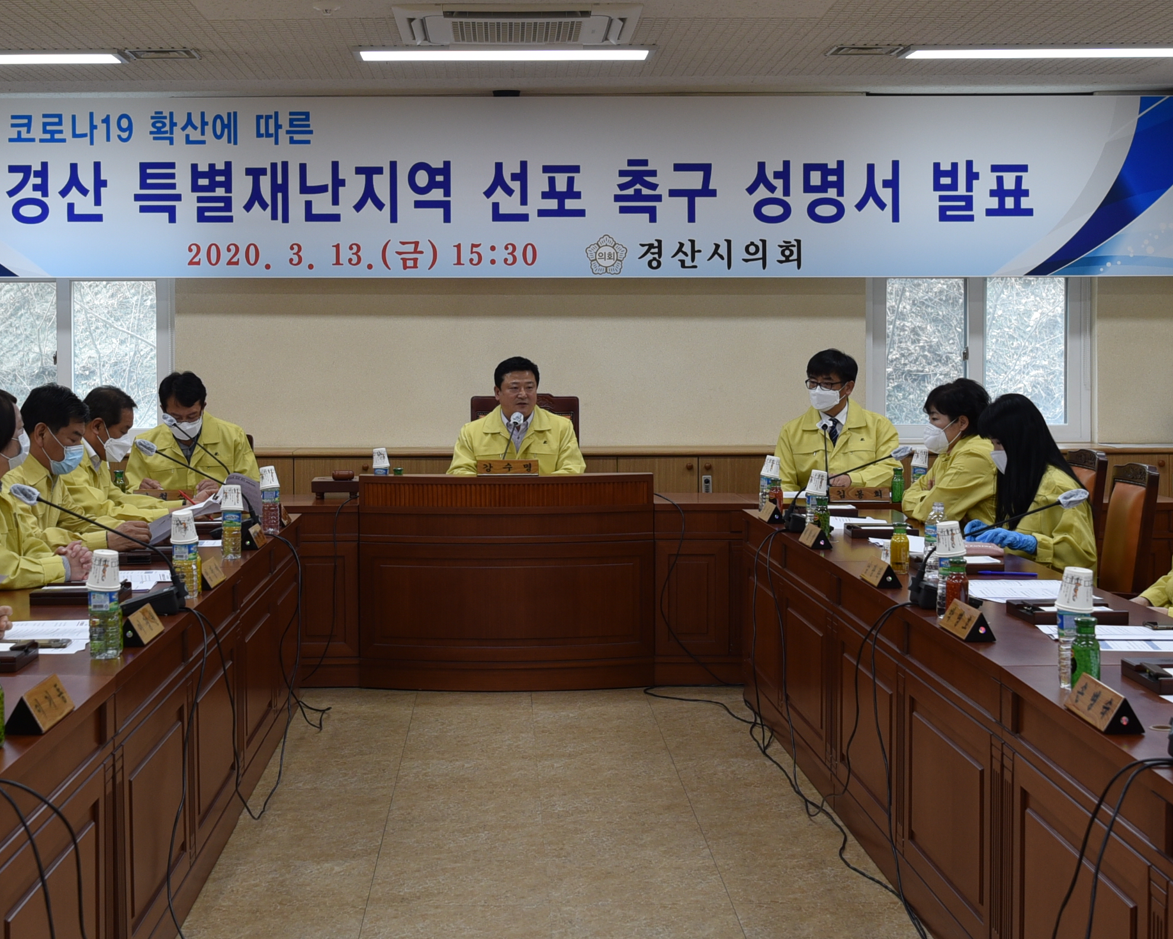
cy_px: 393
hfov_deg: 30.4
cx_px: 478
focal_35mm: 62
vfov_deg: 24.6
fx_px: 2153
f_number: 4.5
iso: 400
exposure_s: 1/80
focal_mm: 29
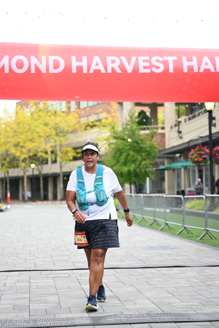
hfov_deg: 19.5
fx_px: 638
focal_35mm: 70
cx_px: 110
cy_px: 164
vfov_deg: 28.8
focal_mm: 70
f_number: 2.8
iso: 640
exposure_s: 1/1600
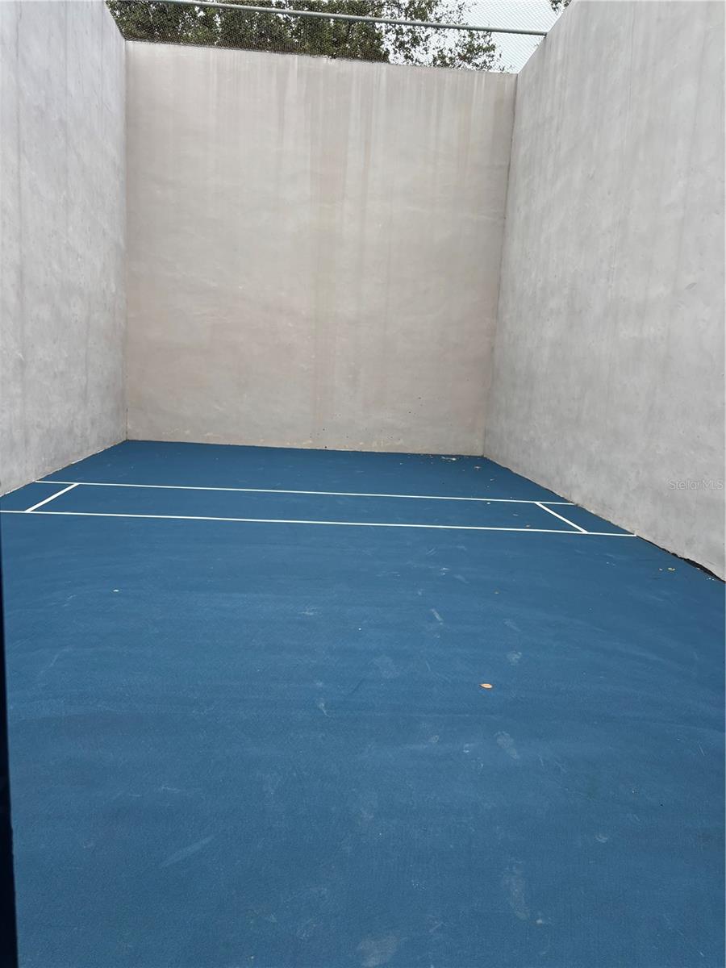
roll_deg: -4.6
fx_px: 727
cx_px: 363
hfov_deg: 53.1
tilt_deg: -9.0
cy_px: 484
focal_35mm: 26
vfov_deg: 67.3
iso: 50
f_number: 1.6
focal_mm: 5.96
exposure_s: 1/641
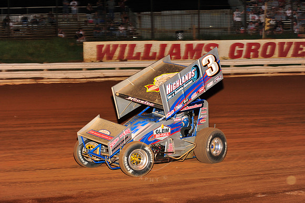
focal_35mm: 80
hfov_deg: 25.4
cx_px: 152
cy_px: 102
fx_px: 677
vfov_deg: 17.0
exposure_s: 1/320
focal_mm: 80
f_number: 6.3
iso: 1000
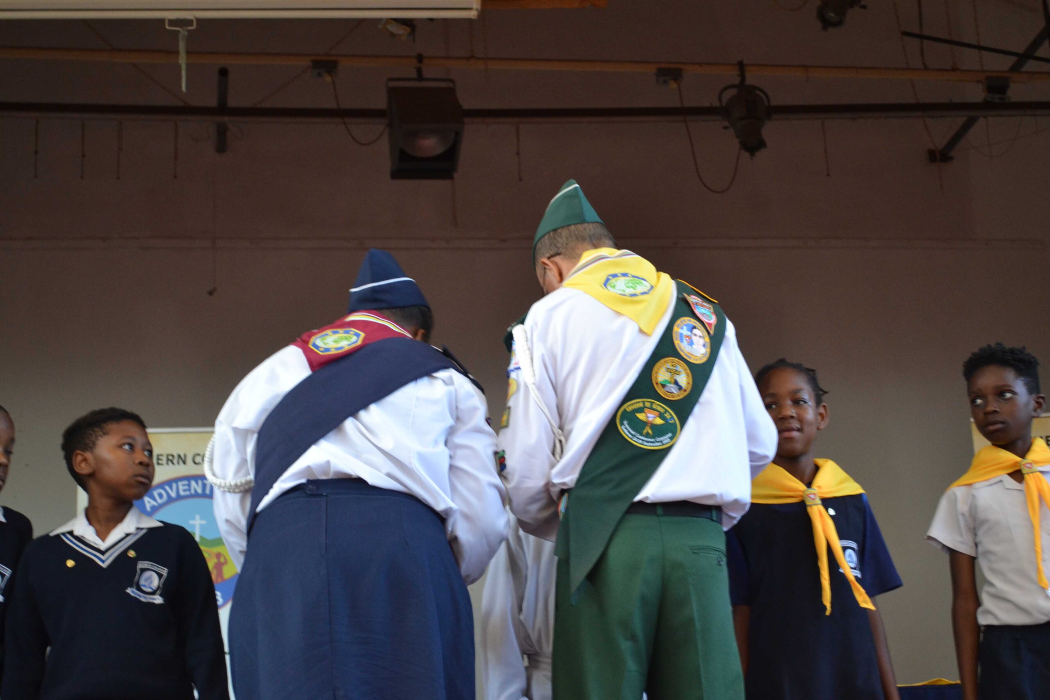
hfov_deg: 33.4
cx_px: 525
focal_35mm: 60
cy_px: 350
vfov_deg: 22.6
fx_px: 1750
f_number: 5.3
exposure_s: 1/60
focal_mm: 40
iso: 1100
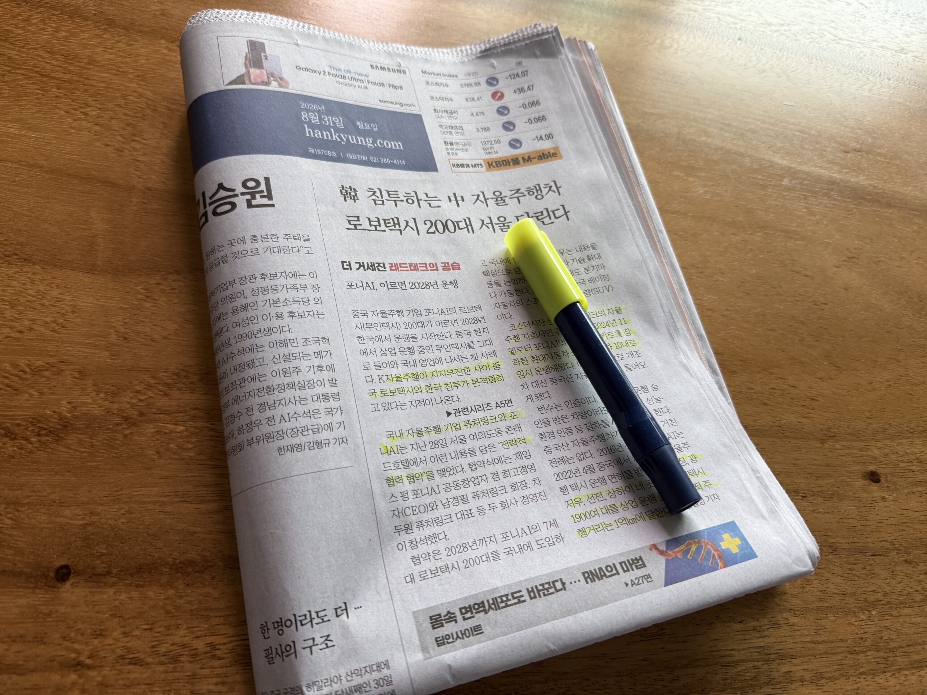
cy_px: 348
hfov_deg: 71.6
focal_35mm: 24
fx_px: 643
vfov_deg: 56.8
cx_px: 464
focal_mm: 6.76
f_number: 1.78
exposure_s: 1/83
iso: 200
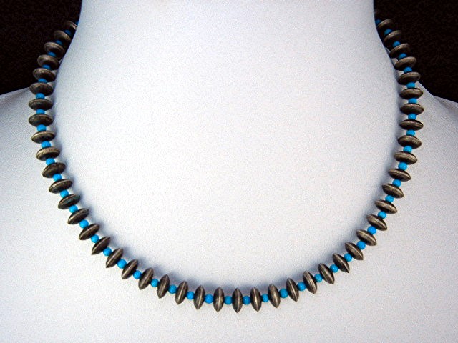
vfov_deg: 32.2
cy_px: 172
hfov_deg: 42.1
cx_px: 229
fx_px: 595
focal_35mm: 45
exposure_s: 1/39.5
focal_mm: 8.1
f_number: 3.8
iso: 160
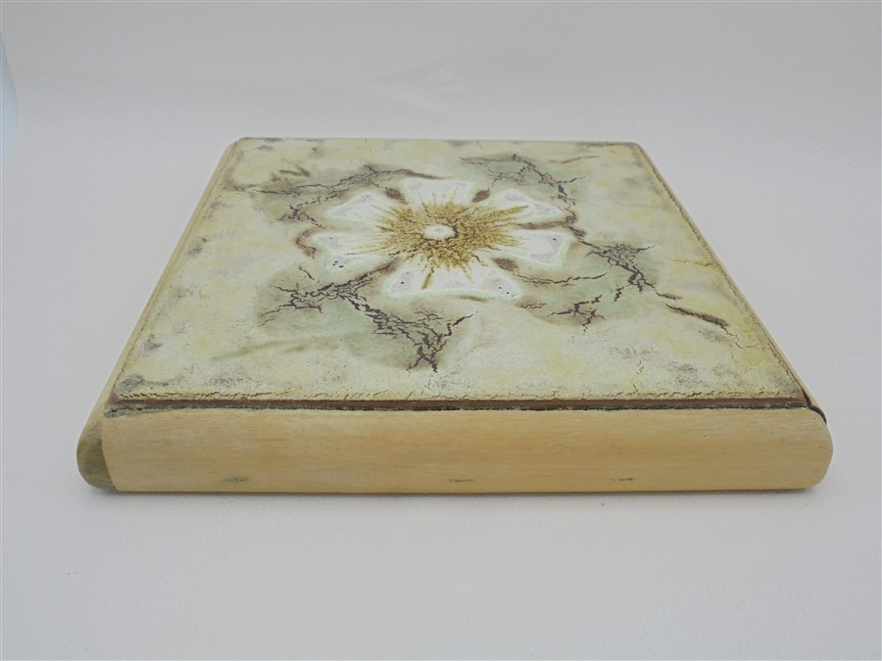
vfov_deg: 48.2
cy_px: 330
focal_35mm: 29
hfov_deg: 61.7
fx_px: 739
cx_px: 441
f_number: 3.7
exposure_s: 1/50
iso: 100
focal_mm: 5.3
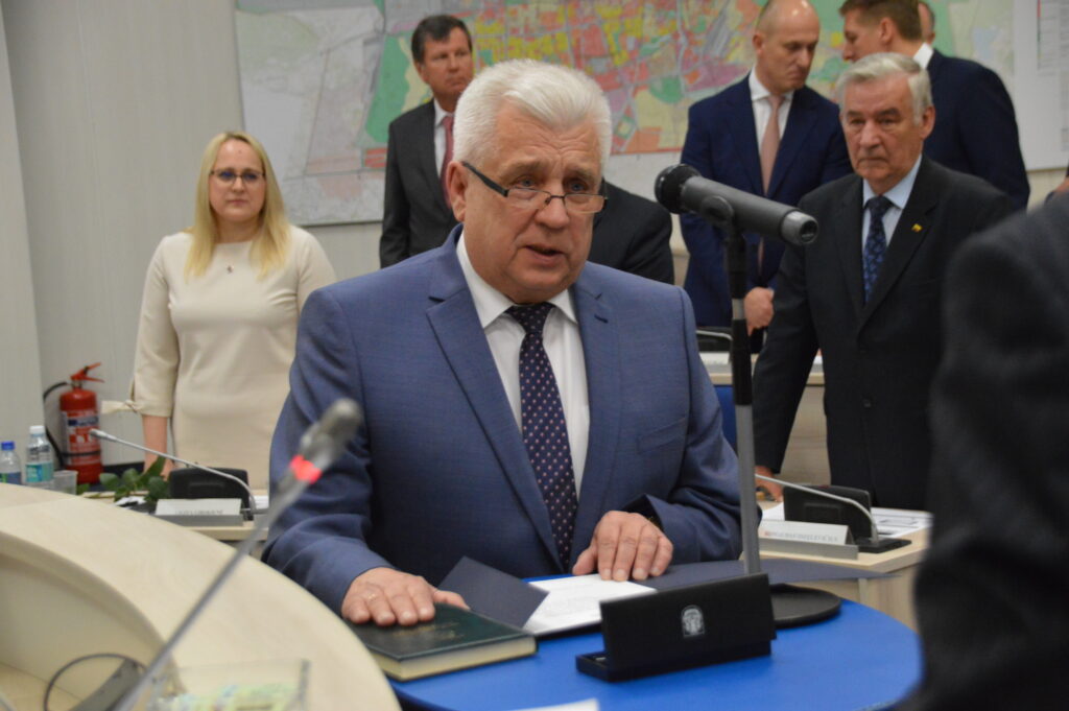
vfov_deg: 17.5
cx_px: 534
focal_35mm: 78
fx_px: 2314
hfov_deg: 26.0
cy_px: 356
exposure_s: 1/160
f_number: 4.8
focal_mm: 52
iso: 3200
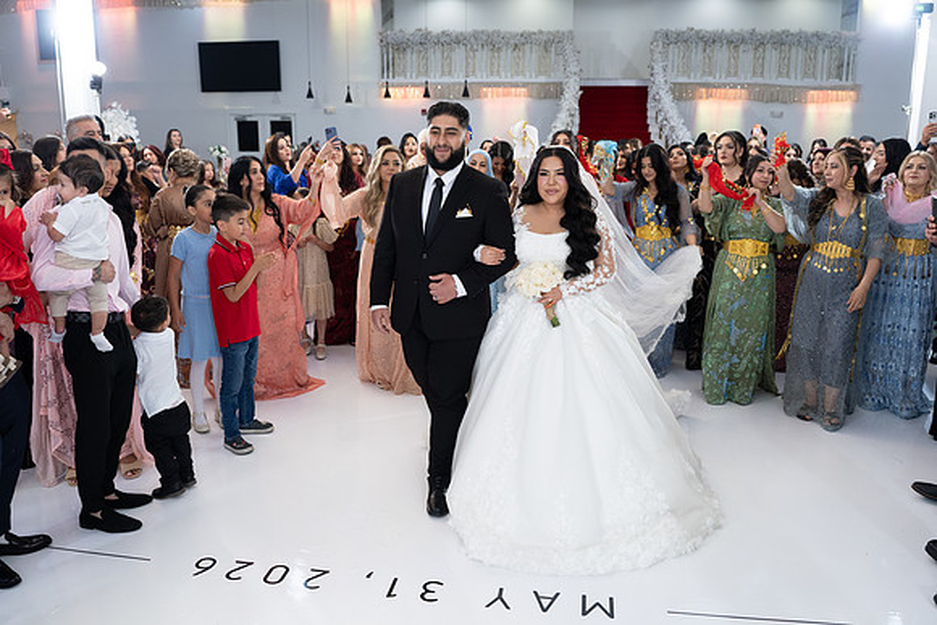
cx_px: 468
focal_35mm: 28
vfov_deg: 46.4
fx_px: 729
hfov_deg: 65.5
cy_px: 312
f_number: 2.8
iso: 800
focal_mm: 28
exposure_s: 1/160
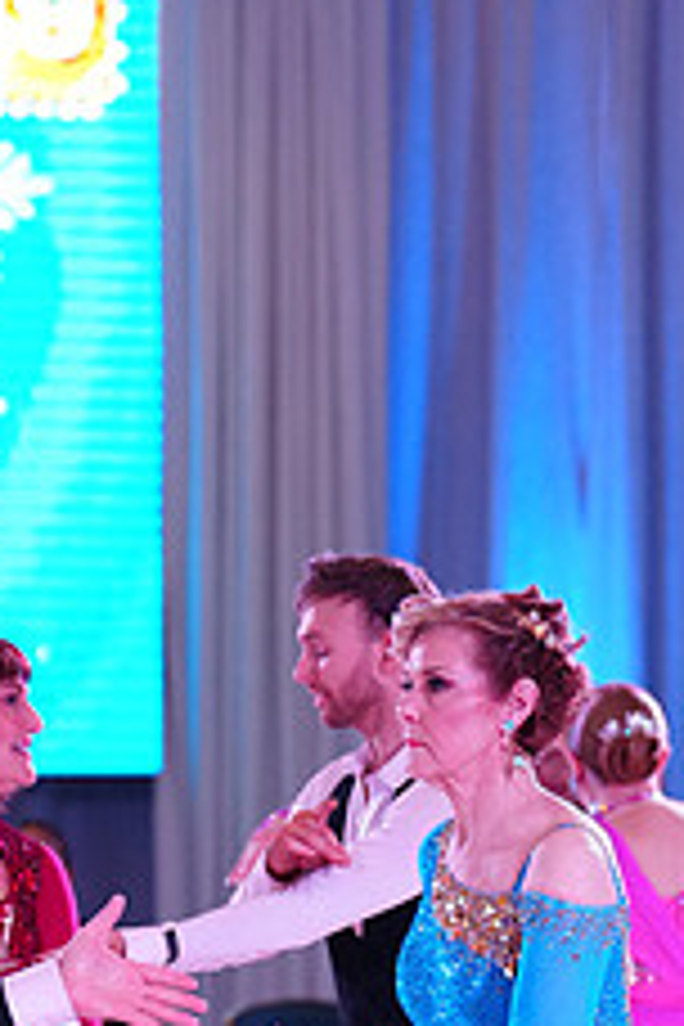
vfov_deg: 7.9
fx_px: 7381
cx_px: 263
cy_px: 1278
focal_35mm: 259
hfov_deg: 5.3
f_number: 2.8
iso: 2000
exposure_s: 1/500
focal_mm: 102
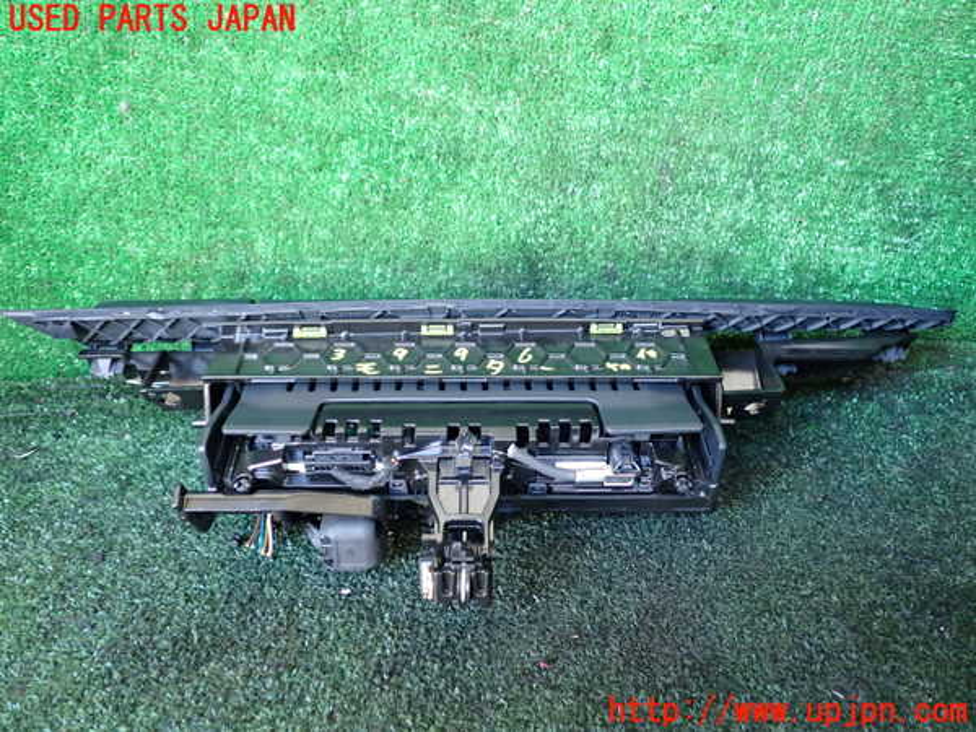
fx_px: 846
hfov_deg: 60.0
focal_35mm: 30
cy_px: 366
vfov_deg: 46.8
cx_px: 488
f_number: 2.3
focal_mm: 5.4
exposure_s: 1/30
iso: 400
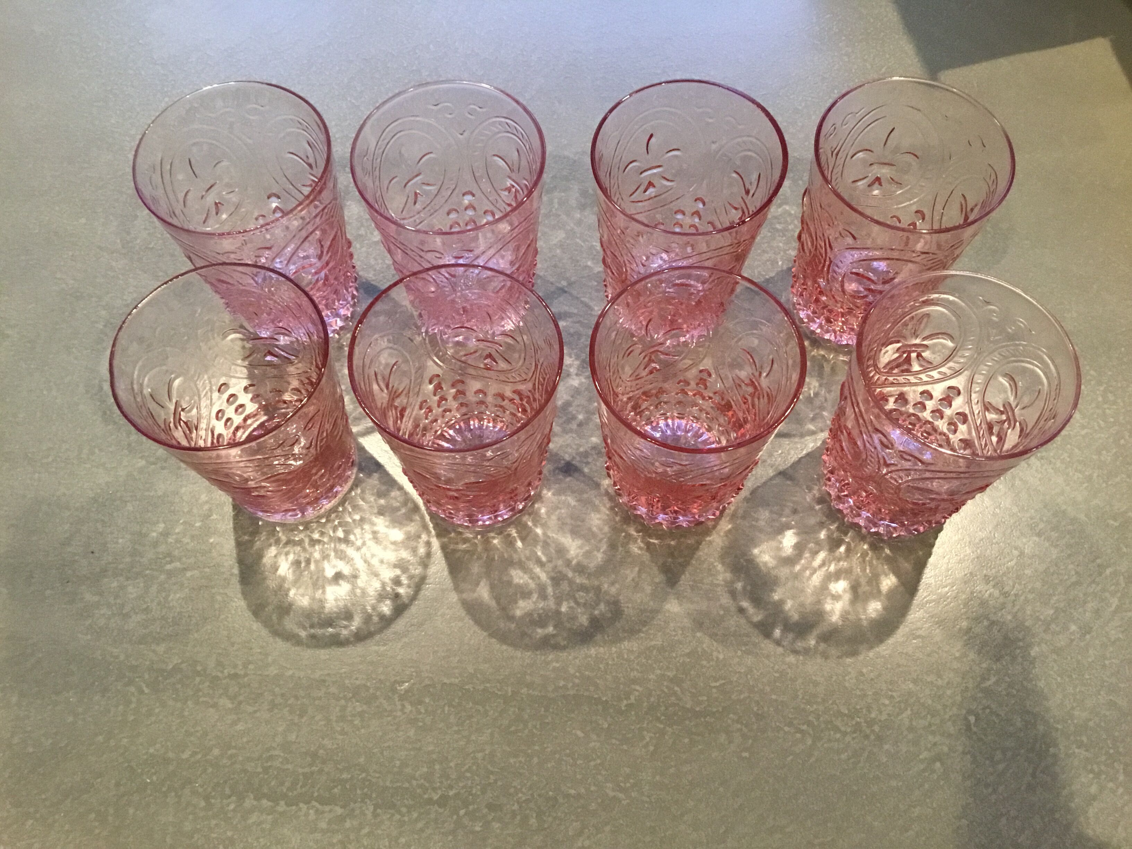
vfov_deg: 45.4
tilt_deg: -63.6
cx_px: 566
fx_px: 1014
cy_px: 424
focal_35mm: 31
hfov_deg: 58.4
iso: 200
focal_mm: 3.3
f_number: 2.4
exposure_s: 1/25
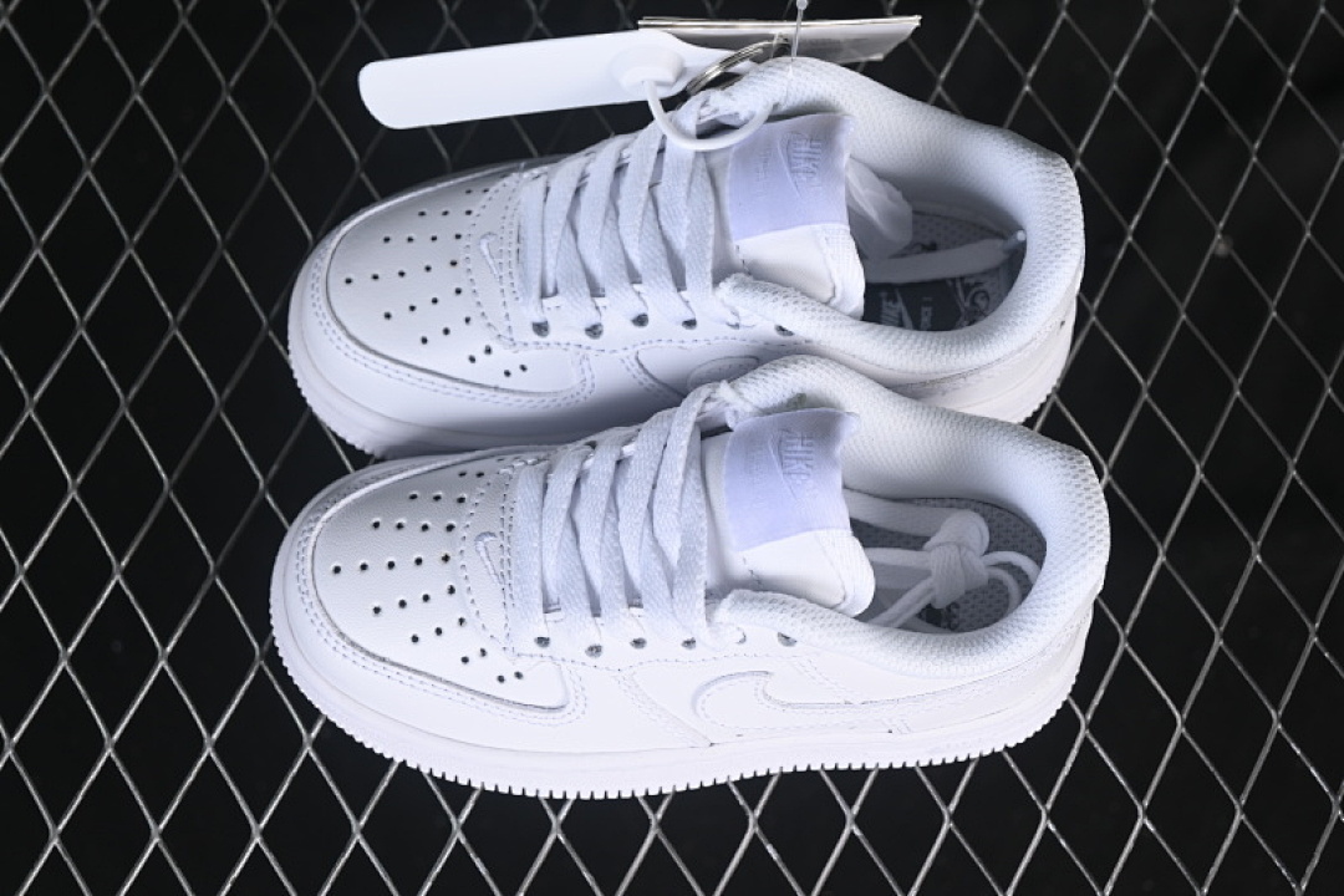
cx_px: 672
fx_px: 2800
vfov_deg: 18.2
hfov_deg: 27.0
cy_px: 448
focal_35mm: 75
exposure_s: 1/80
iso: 160
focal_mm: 50
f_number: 7.1
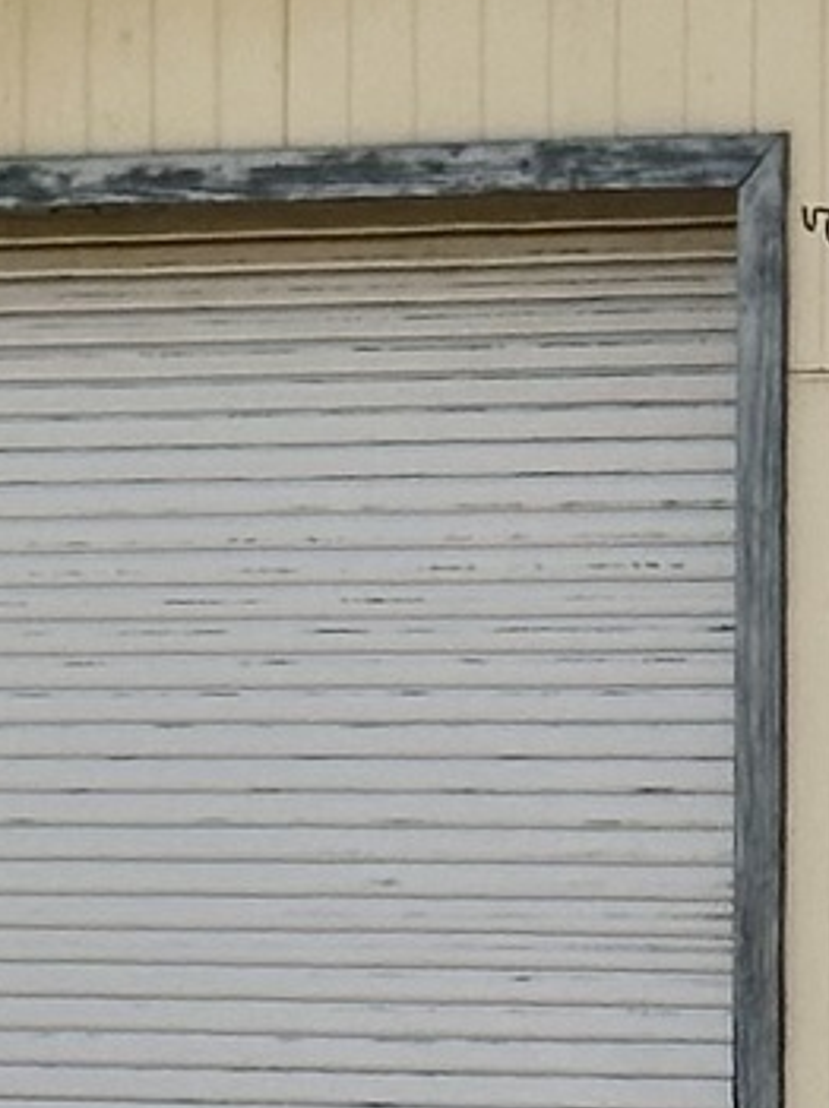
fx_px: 10103
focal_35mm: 316
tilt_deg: -1.8
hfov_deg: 4.7
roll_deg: +1.3
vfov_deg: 6.3
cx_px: 1452
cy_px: 899
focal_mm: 6.86
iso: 64
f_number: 1.78
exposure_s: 1/2809
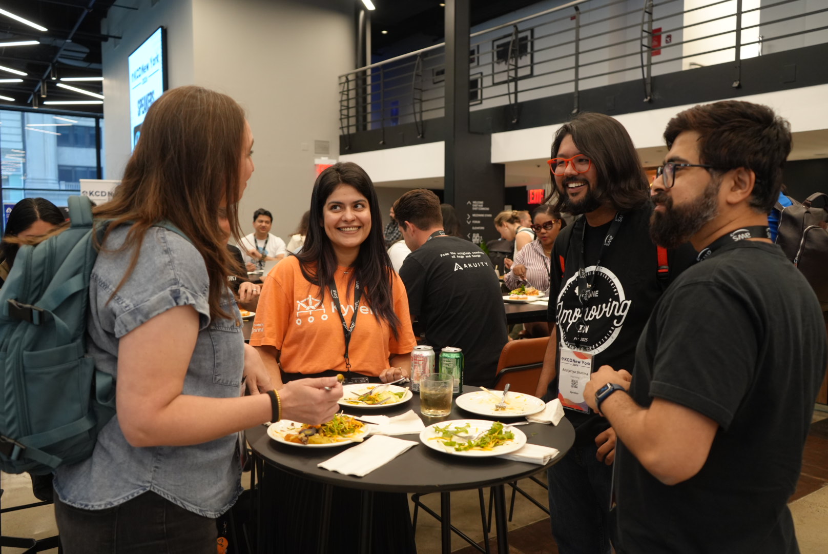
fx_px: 644
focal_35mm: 28
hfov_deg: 65.4
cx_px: 414
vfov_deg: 46.5
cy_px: 277
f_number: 4
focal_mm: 28
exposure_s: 1/160
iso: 2000
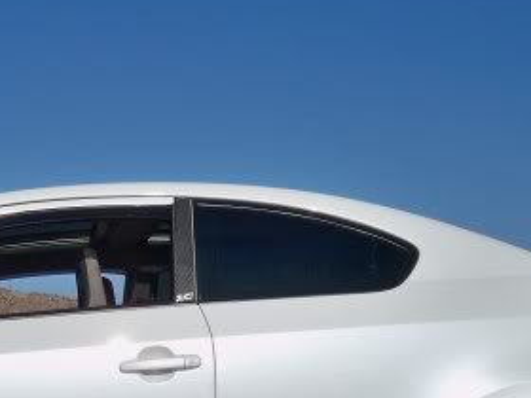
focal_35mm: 100
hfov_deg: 19.3
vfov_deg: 14.7
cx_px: 46
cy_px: 301
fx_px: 1534
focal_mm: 6.3
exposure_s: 1/1000
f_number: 4.7
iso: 64
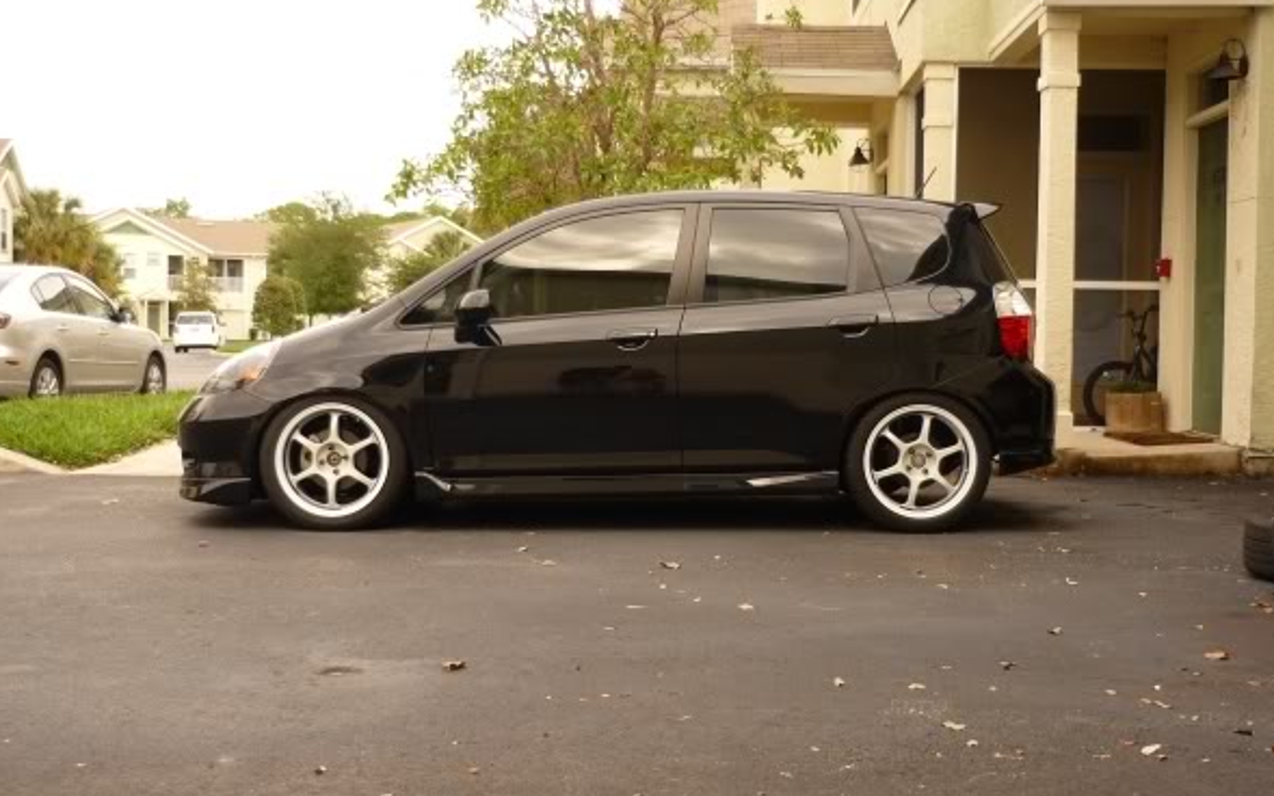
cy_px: 383
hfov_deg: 48.2
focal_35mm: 41
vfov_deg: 31.2
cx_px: 640
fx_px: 1423
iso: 100
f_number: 2.9
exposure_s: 1/200
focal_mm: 6.3
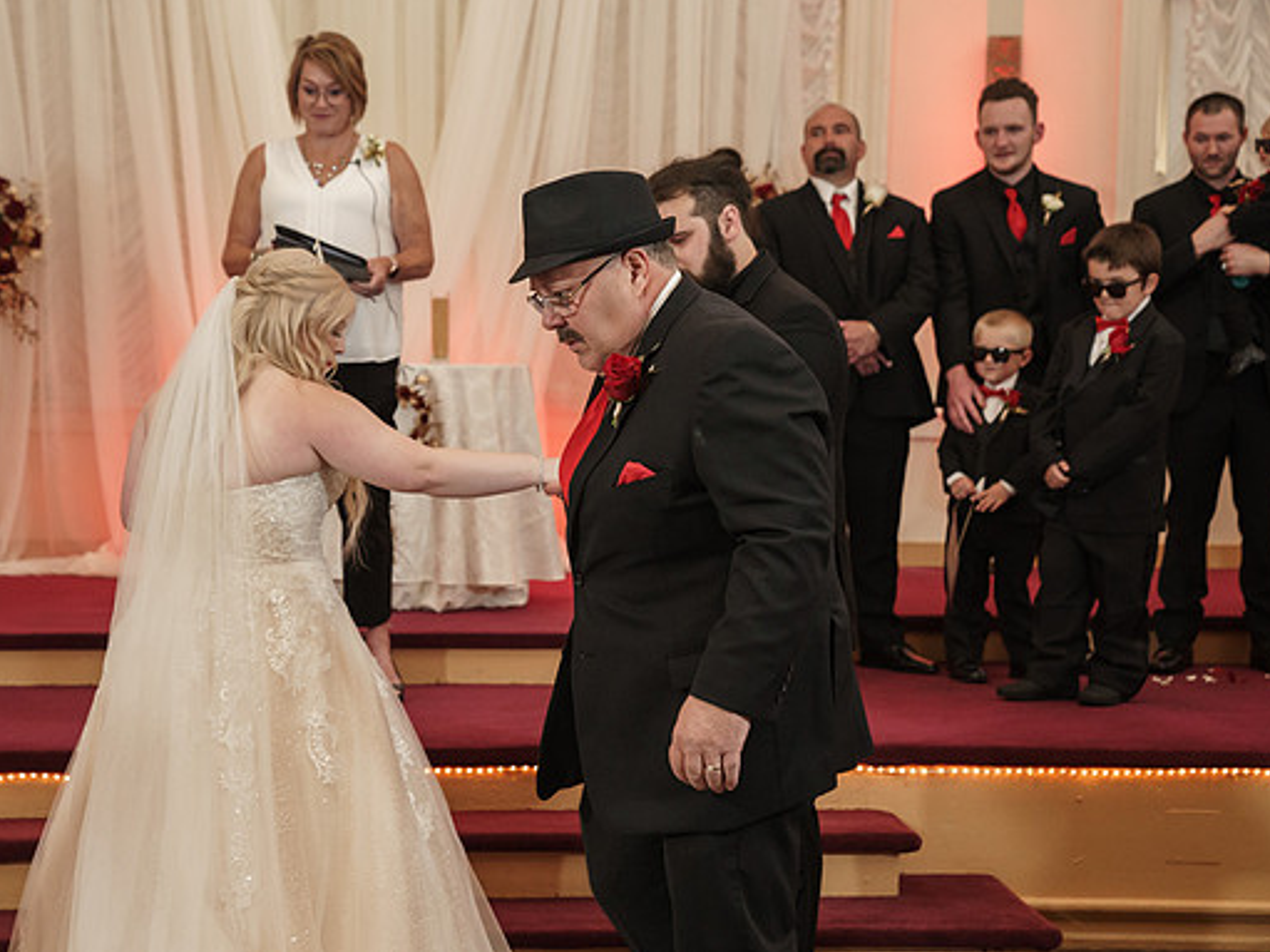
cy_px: 476
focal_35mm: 72
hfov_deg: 27.0
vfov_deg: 20.4
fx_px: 2641
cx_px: 574
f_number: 4
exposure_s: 1/160
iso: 2000
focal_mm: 65
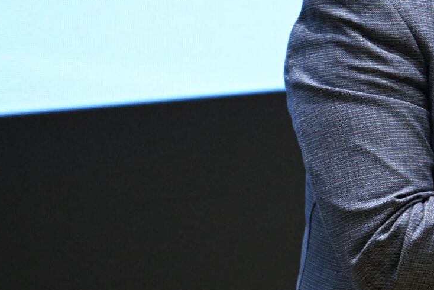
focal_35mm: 645
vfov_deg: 2.1
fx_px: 7778
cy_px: 28
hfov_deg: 3.2
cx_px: 645
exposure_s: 1/320
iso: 2500
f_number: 4
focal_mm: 185
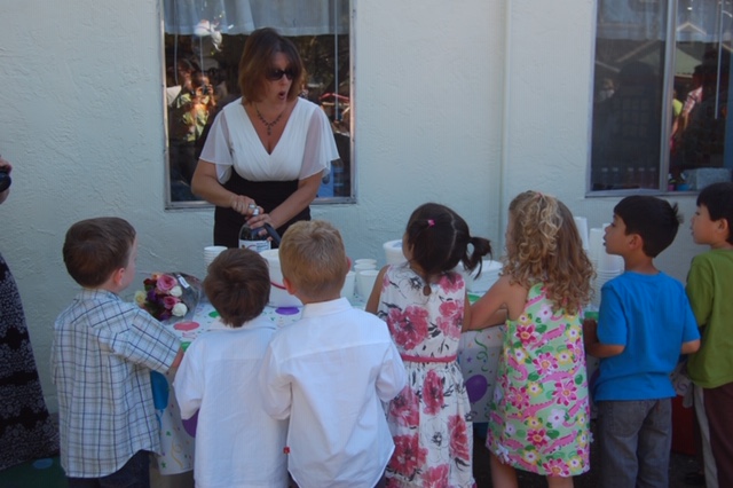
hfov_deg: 49.6
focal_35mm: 39
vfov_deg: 34.2
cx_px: 366
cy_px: 244
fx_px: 794
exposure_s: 1/160
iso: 200
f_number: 6.3
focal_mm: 26
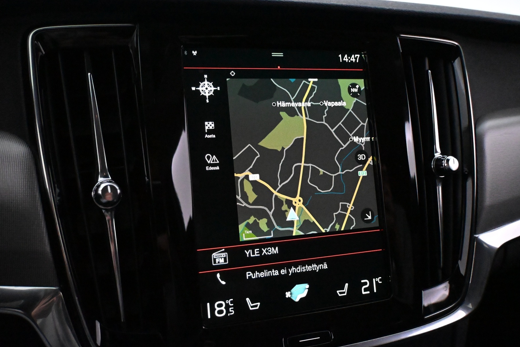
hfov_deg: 61.5
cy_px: 176
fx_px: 437
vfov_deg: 43.3
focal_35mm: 30
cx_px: 252
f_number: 3.8
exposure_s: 1/200
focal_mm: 19.5
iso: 12800
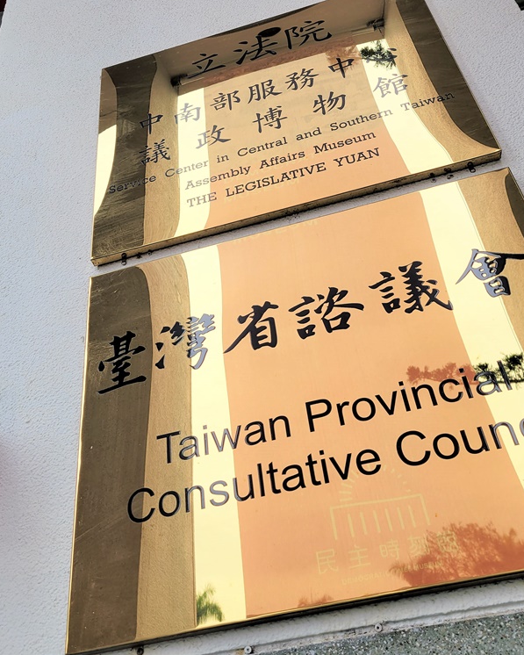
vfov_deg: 52.8
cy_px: 327
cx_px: 256
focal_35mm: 34
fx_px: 659
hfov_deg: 43.4
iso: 40
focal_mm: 5.4
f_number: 1.8
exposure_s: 1/799
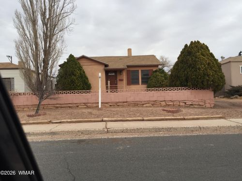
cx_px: 121
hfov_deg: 61.7
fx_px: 203
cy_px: 90
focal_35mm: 29
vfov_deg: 48.2
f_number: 2.2
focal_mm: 4.15
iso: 32
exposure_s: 1/581
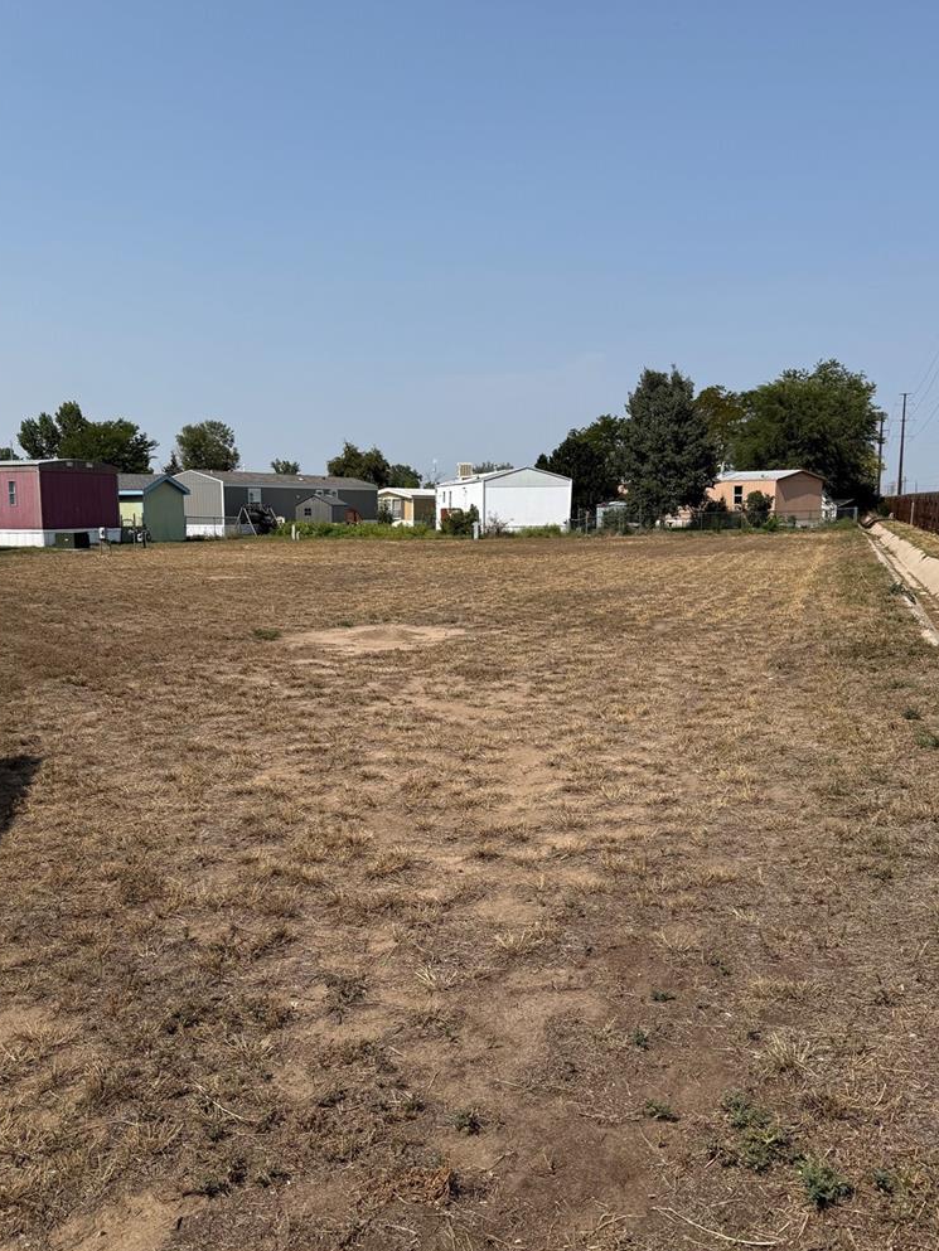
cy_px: 654
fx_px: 1049
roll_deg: +0.0
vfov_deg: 61.6
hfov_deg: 48.1
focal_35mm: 29
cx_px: 407
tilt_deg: -7.1
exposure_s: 1/6711
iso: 80
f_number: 1.78
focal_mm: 6.76
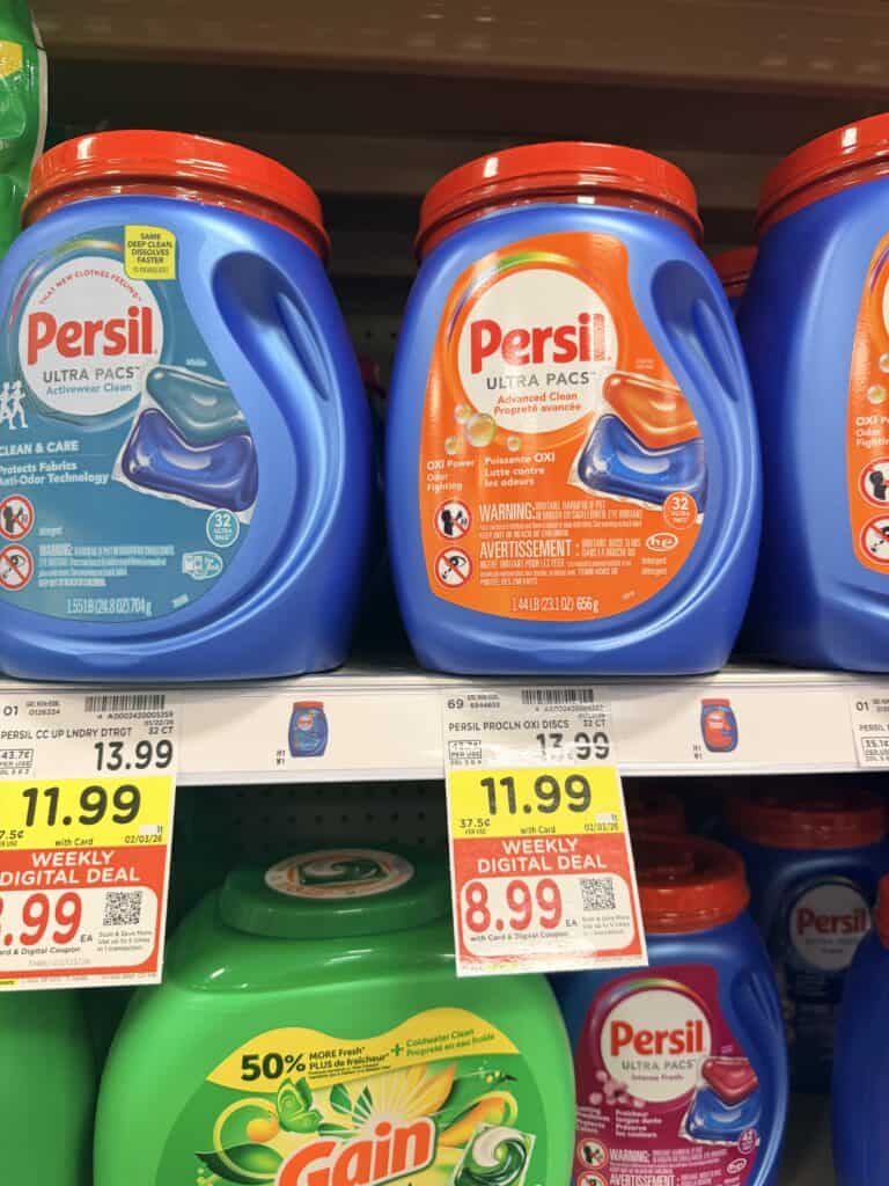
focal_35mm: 24
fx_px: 822
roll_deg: +1.4
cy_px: 593
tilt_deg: -1.0
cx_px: 444
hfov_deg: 56.8
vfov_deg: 71.6
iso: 125
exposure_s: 1/120
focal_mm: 6.76
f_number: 1.78
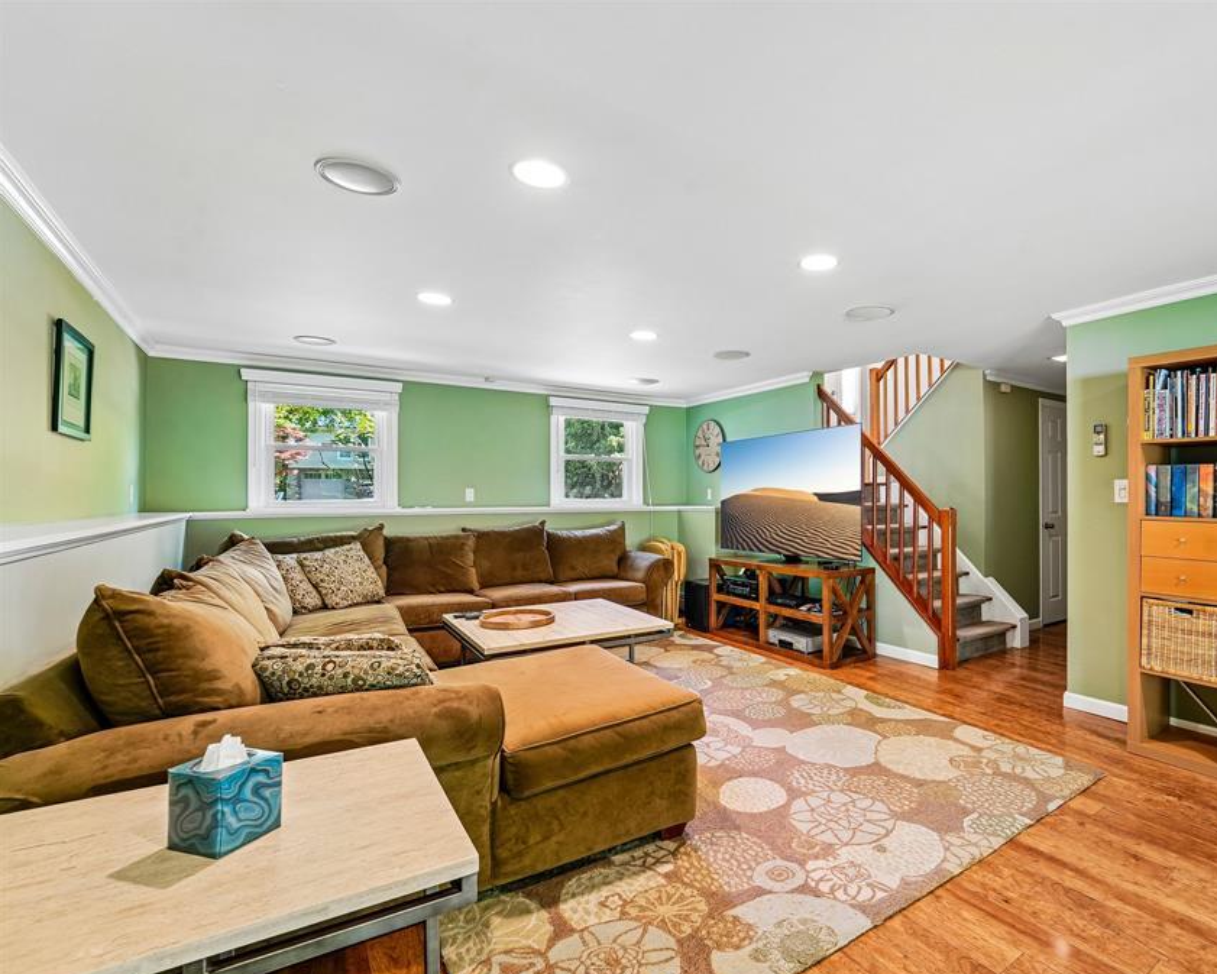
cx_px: 739
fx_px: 576
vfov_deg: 80.4
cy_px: 492
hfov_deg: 91.7
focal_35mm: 16
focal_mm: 14
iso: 400
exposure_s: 1/3.33
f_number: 8
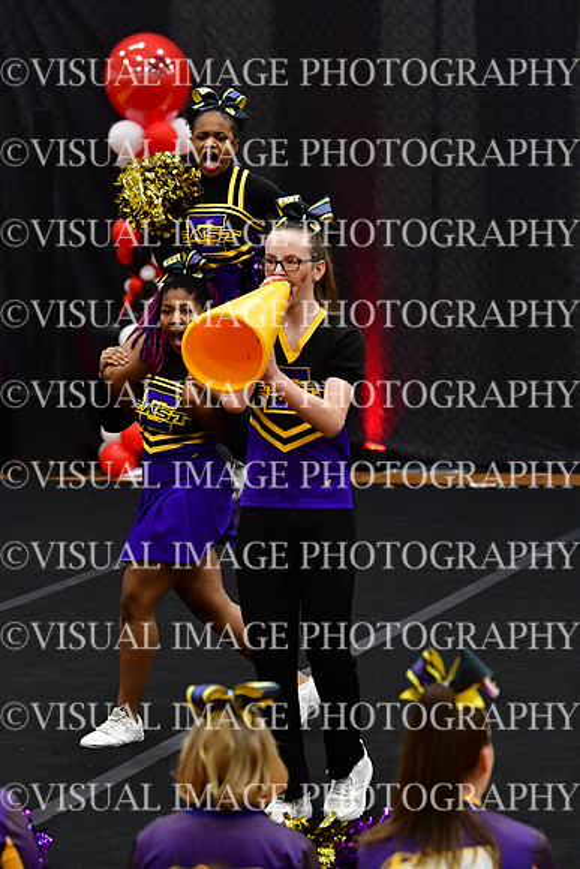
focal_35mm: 195
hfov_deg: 7.0
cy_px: 434
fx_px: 4709
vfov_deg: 10.5
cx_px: 290
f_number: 4
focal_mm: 130
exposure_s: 1/500
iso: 4000
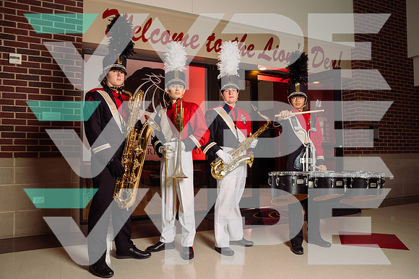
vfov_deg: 48.0
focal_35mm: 27
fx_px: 314
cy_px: 140
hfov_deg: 67.4
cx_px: 210
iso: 250
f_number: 7.1
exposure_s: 1/250
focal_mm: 27
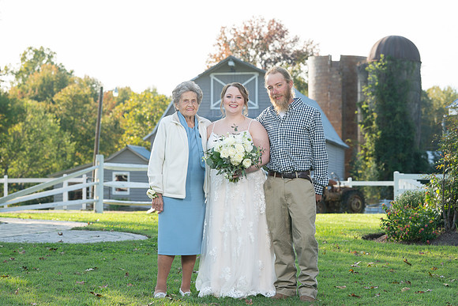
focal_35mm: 101
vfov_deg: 13.6
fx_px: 1280
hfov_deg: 20.3
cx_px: 220
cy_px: 143
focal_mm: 89
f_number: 5.6
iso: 200
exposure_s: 1/200
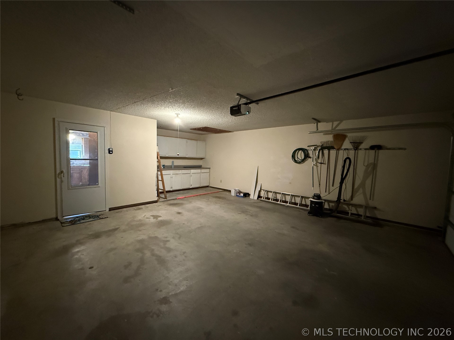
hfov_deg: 102.1
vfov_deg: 85.7
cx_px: 227
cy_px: 170
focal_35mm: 14
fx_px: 184
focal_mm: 2.22
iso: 1250
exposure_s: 1/40
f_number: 2.2
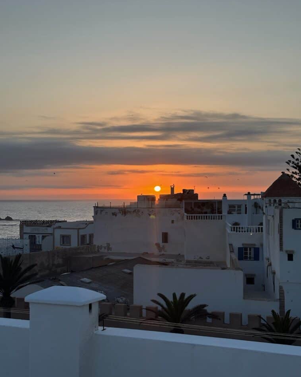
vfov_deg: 34.1
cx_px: 152
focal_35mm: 55
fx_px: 612
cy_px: 197
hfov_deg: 27.6
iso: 32
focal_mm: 5.96
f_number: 1.6
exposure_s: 1/722
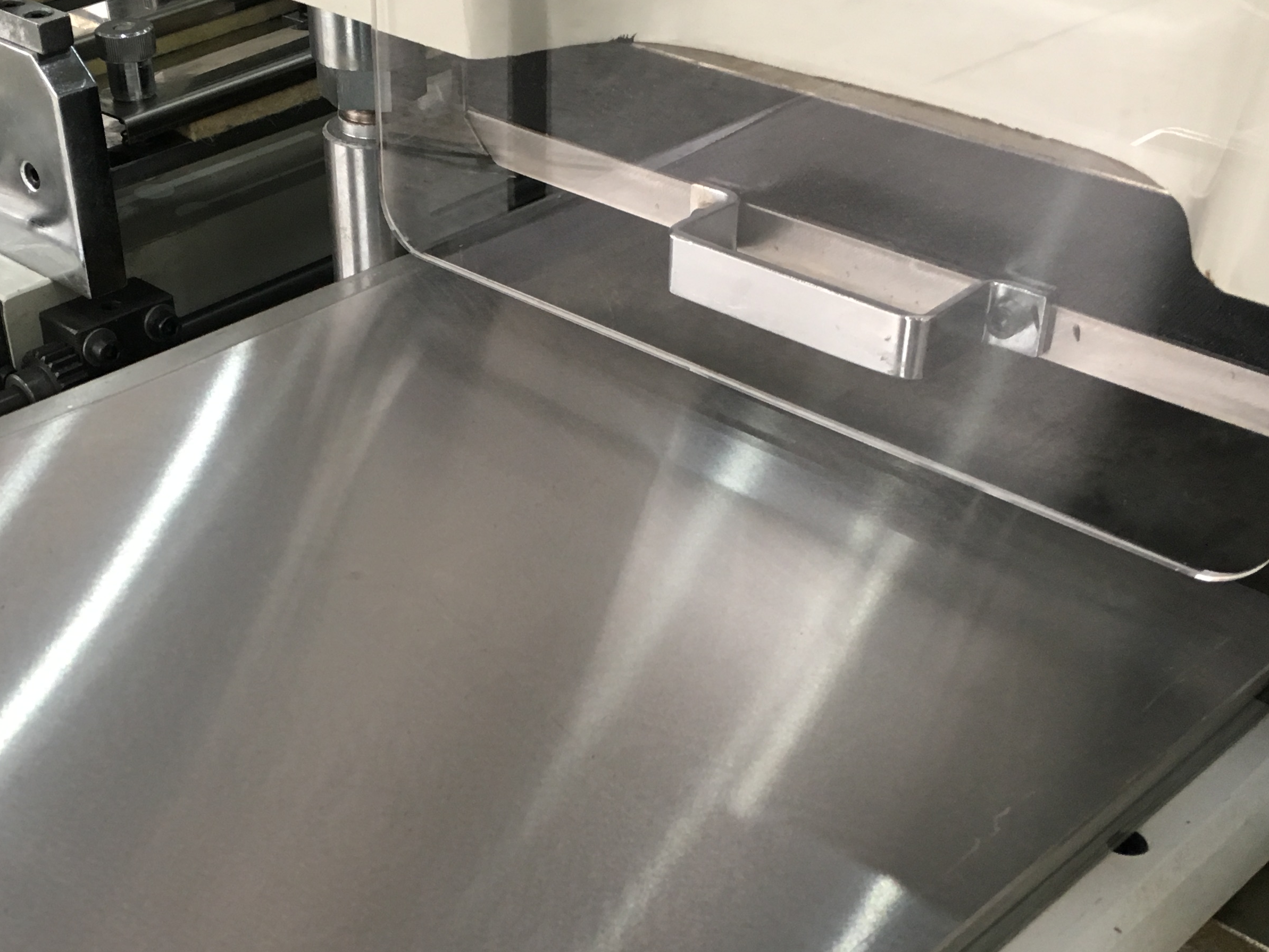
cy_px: 679
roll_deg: +1.3
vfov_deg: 29.3
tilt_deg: -37.1
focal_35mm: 49
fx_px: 1796
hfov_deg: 38.5
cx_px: 440
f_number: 2.2
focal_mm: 4.15
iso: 125
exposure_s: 1/33
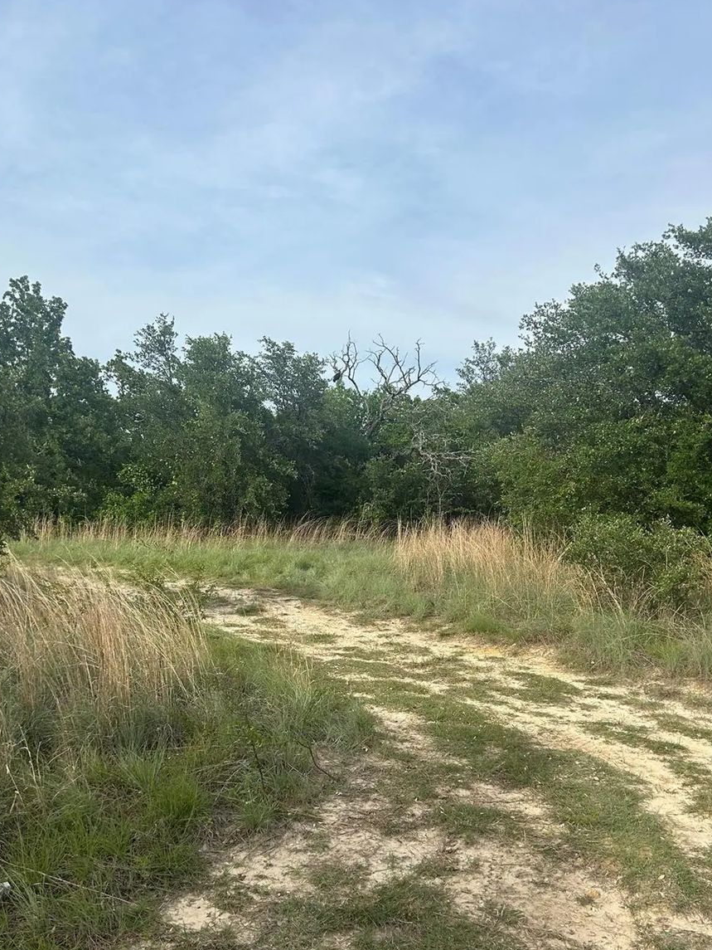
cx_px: 346
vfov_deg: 58.1
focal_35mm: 31
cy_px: 545
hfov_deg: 45.4
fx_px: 850
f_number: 1.5
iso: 50
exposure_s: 1/2994
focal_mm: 5.7
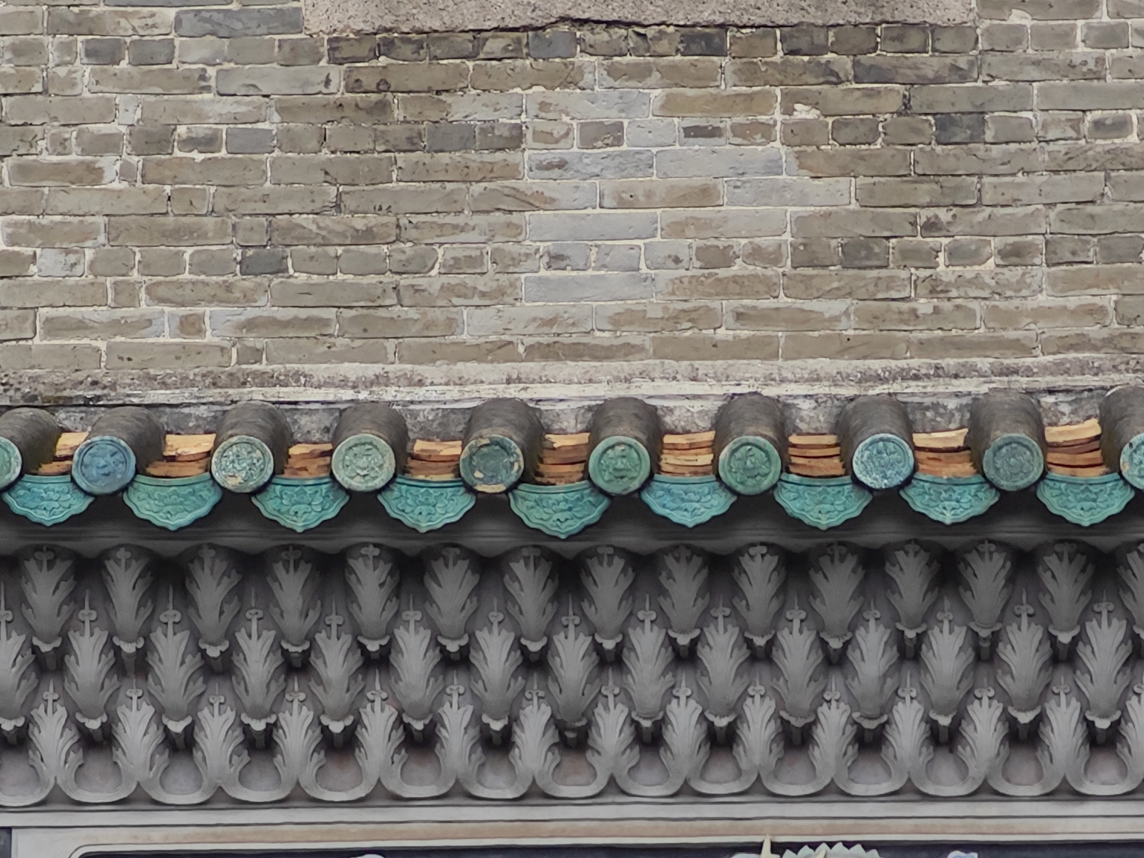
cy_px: 832
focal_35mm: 74
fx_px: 2446
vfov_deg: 19.4
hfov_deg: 26.3
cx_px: 674
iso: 320
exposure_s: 1/100
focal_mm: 6.12
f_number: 1.9
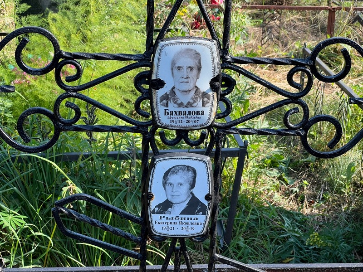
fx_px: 807
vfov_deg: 19.1
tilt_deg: -20.3
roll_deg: -1.2
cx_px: 182
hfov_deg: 25.3
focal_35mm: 77
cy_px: 136
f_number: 2.8
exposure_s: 1/197
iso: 32
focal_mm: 9
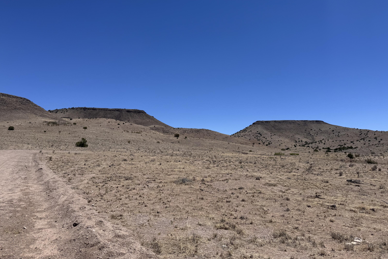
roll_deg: -0.5
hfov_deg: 71.5
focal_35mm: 25
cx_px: 194
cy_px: 118
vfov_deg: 51.2
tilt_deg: +8.2
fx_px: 269
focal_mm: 6.76
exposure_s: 1/7092
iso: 80
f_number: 1.78
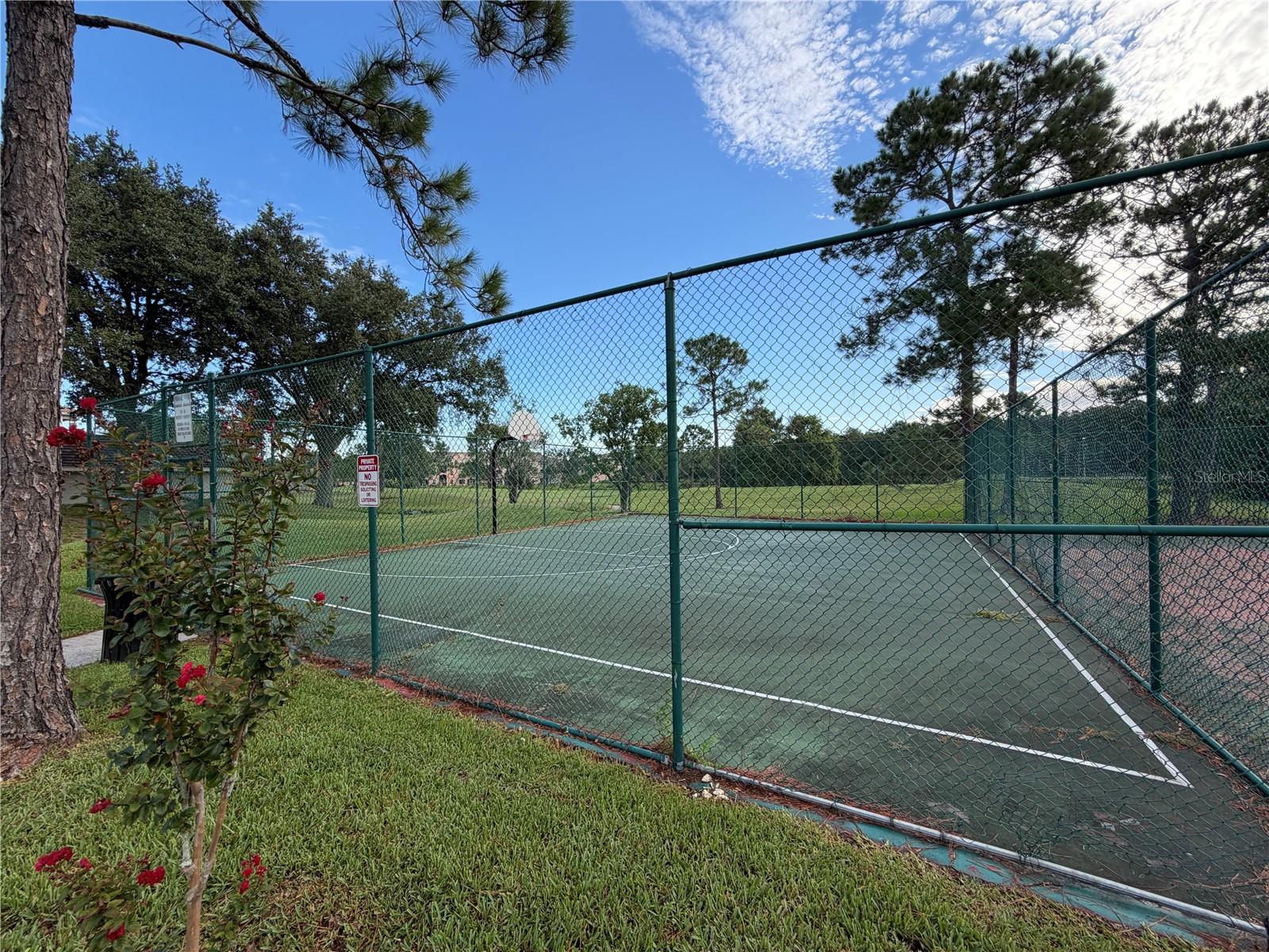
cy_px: 476
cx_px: 634
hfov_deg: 102.1
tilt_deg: +0.2
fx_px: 513
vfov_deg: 85.7
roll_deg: +0.3
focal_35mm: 14
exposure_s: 1/502
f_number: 2.2
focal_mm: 2.22
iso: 40
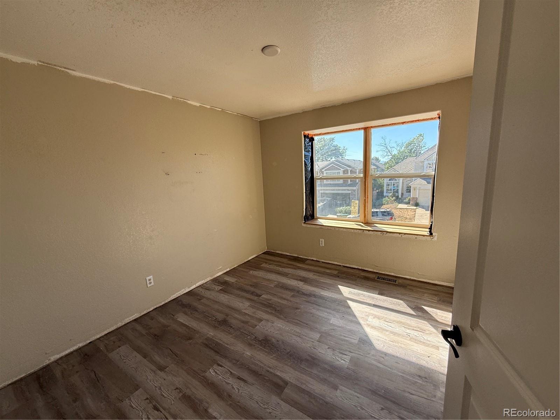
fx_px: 226
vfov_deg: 85.7
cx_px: 280
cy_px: 210
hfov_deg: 102.1
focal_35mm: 14
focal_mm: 2.22
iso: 50
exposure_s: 1/274
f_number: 2.2
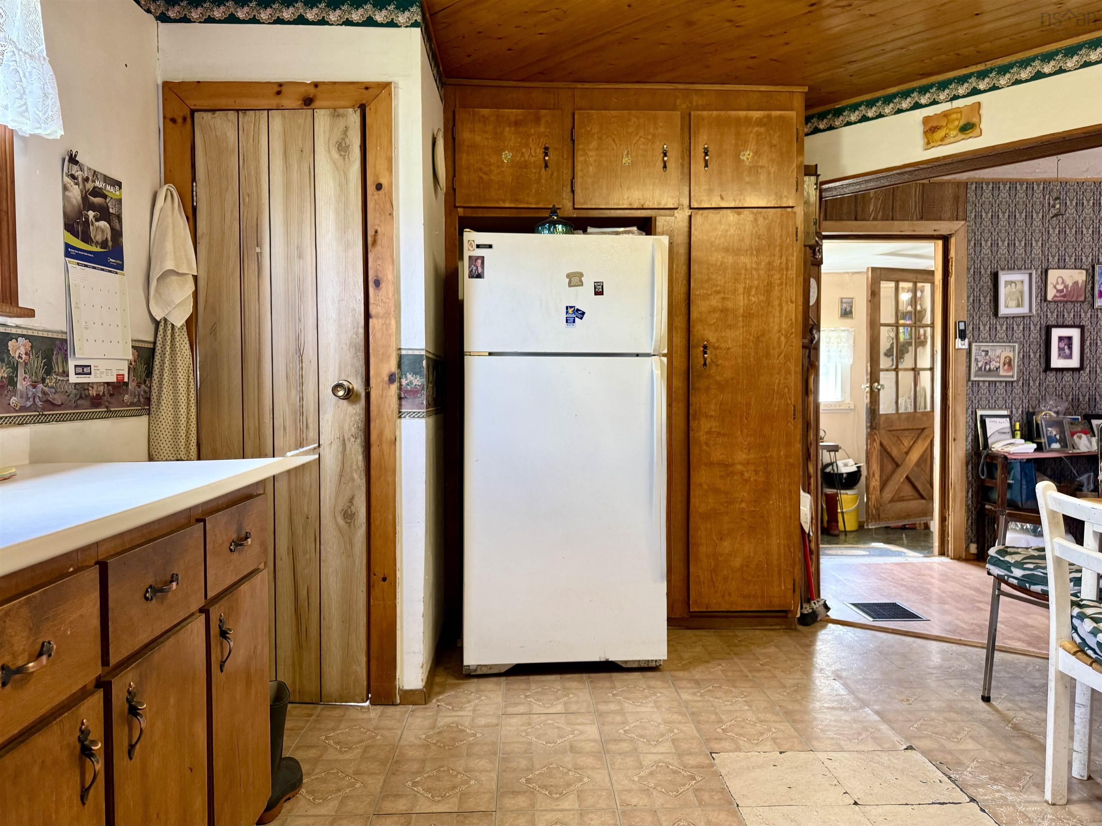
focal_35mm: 24
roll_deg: +0.5
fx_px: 764
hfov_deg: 71.6
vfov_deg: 56.8
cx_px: 551
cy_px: 413
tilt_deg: -1.0
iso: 200
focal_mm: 6.76
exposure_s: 1/60
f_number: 1.78
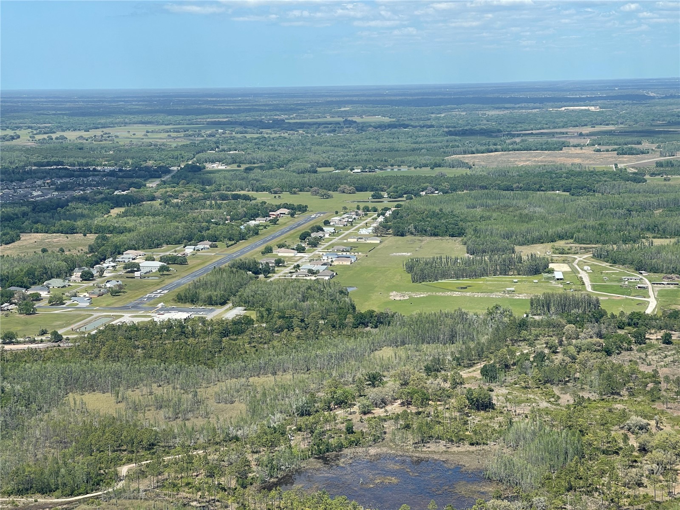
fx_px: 1257
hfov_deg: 30.3
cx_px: 340
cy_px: 255
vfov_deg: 22.9
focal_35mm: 64
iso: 20
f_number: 2.2
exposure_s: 1/690
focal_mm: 7.5
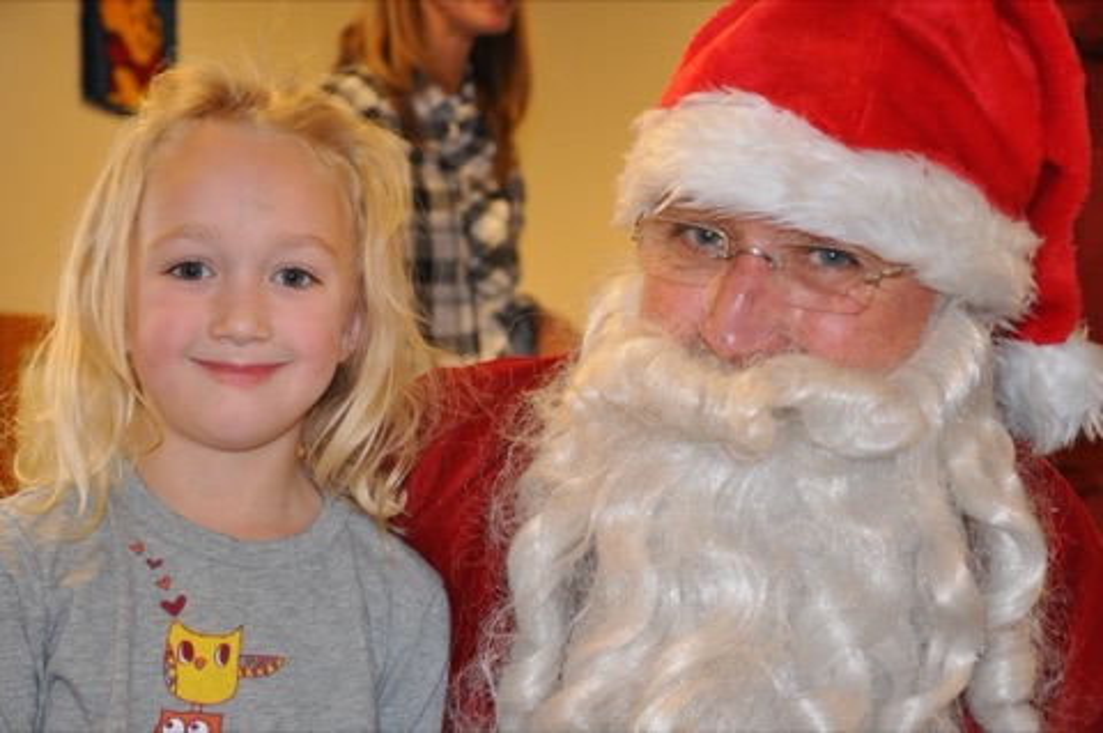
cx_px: 552
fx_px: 2066
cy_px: 366
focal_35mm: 68
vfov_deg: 20.1
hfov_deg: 29.9
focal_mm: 45
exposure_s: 1/60
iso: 800
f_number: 4.8
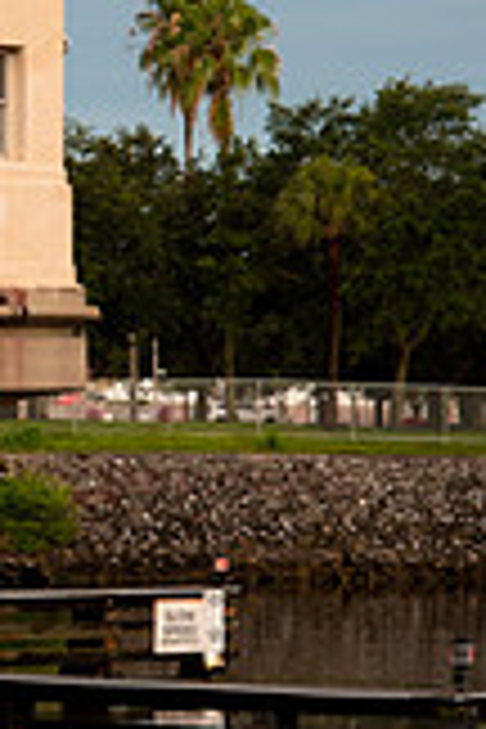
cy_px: 284
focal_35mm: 228
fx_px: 4617
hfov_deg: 6.0
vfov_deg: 9.0
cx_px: -43
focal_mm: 82
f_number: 4
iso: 640
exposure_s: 1/50
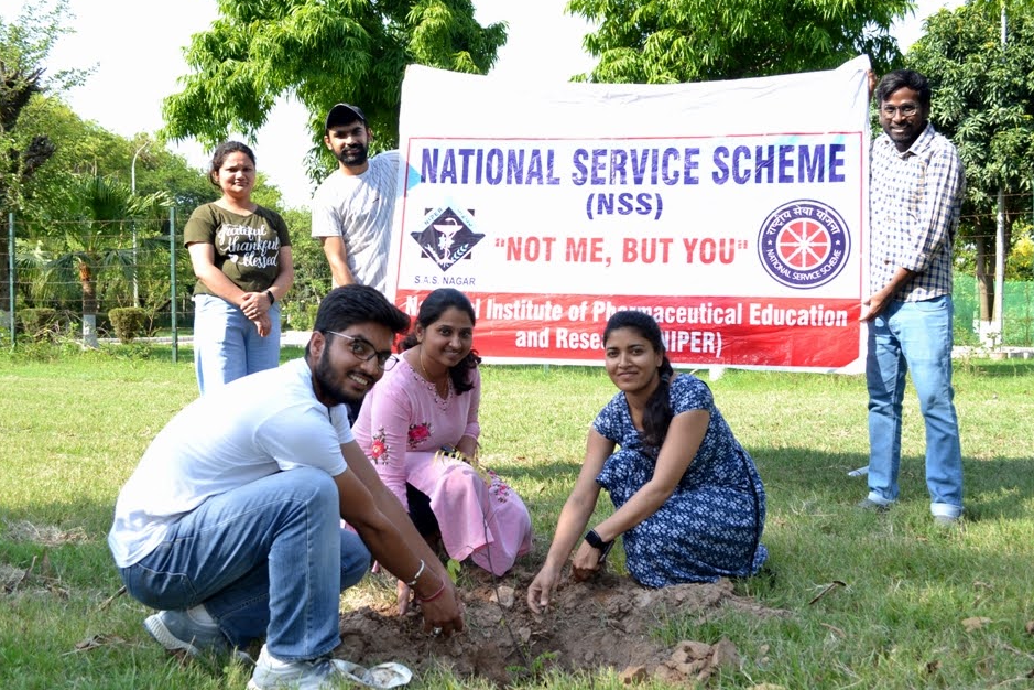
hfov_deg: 53.1
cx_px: 523
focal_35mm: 36
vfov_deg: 36.9
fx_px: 1034
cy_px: 343
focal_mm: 22
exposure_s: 1/160
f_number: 5.6
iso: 200
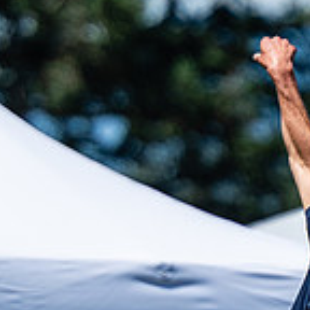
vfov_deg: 1.1
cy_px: 232
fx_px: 16191
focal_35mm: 1598
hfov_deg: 1.1
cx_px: 395
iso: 100
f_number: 2.8
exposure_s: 1/2500
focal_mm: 200
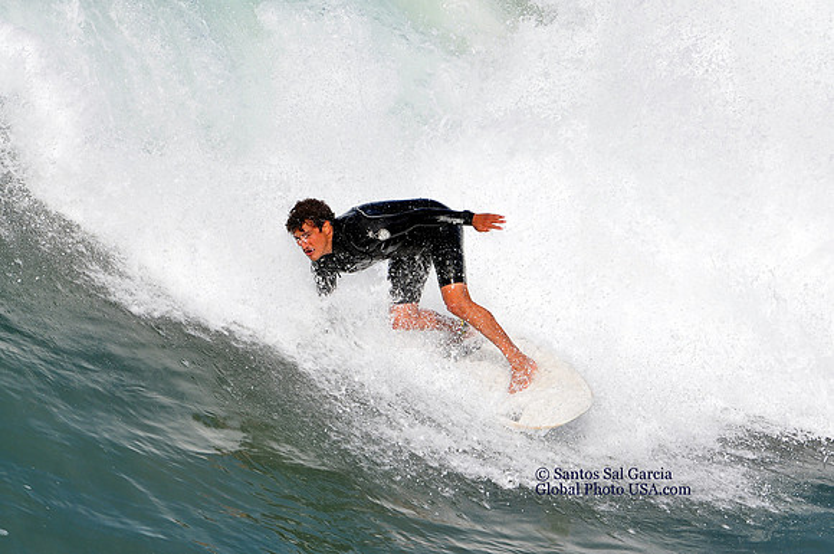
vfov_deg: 4.6
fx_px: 6940
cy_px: 277
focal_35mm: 300
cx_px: 417
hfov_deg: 6.9
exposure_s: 1/500
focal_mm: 200
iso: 200
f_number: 11
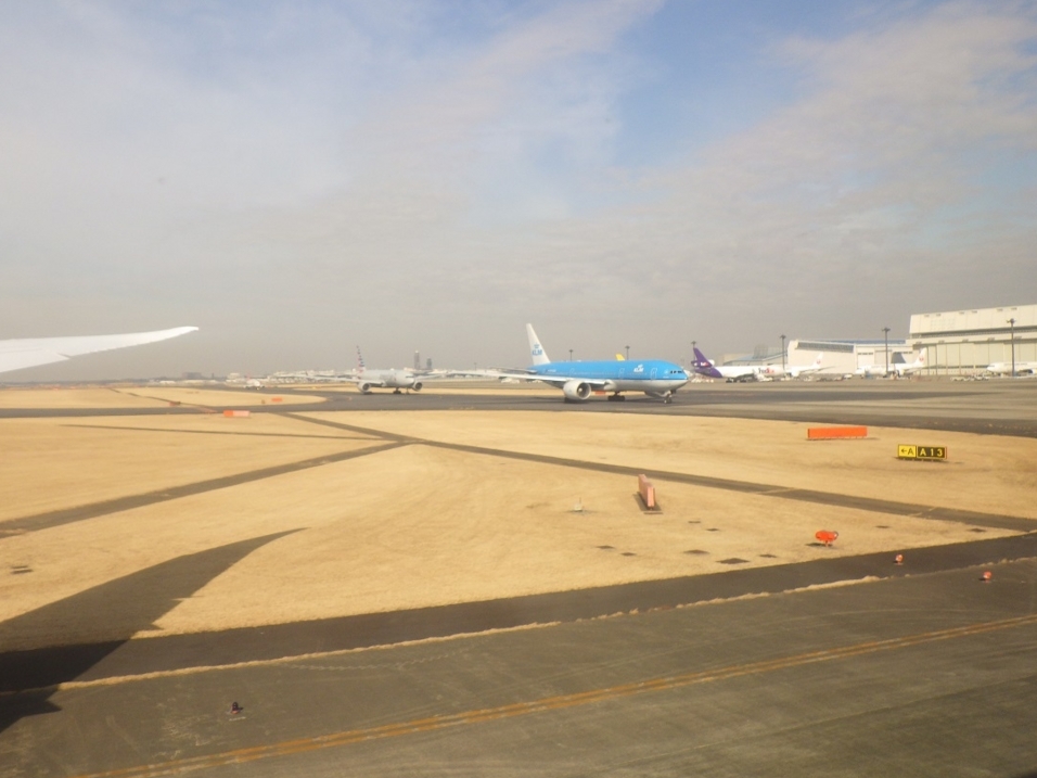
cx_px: 484
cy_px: 362
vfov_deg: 46.8
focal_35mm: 30
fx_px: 899
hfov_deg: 59.9
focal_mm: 5
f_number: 4.2
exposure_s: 1/500
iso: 125
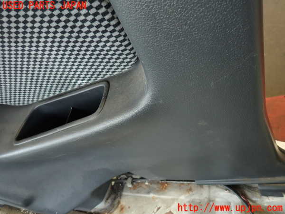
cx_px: 142
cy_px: 107
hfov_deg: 69.4
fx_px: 206
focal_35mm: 25
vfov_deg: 54.9
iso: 200
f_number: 2
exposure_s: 1/60
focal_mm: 4.5
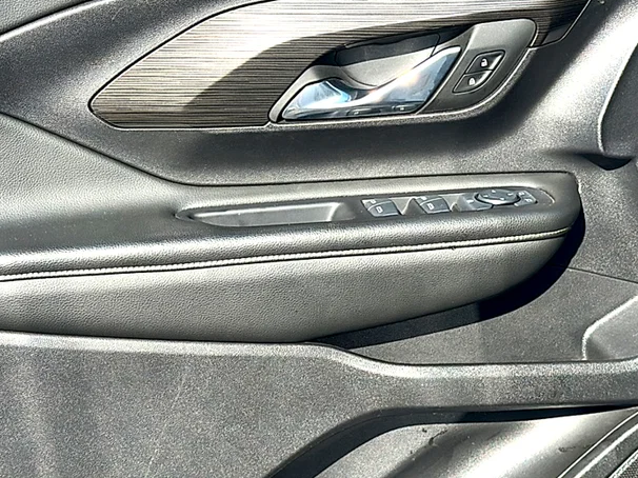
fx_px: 1234
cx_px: 335
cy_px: 203
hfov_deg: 29.0
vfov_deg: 21.9
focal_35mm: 67
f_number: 1.78
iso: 64
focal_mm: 6.86
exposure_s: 1/1087
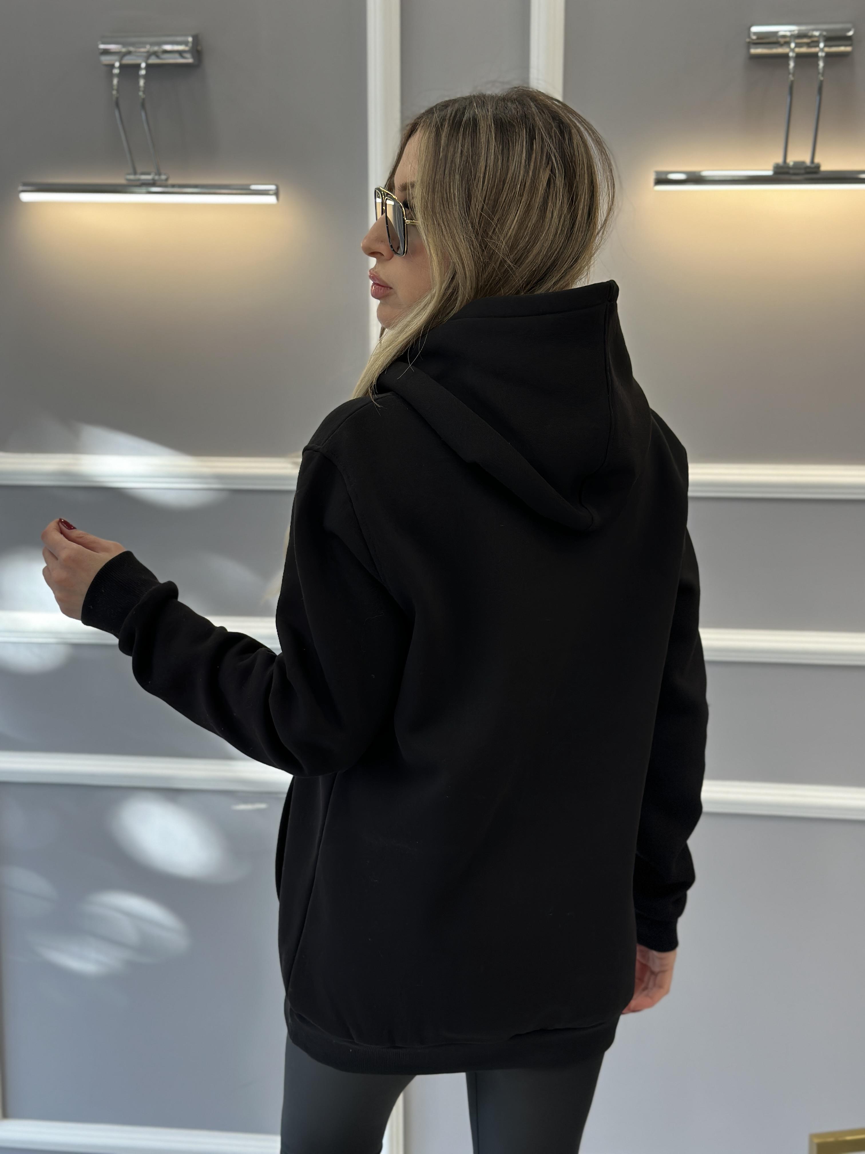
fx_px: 1599
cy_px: 577
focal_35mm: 48
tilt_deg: -10.4
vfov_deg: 39.7
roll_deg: -0.7
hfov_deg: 30.3
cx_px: 432
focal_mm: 6.86
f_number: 1.78
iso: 80
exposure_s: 1/137
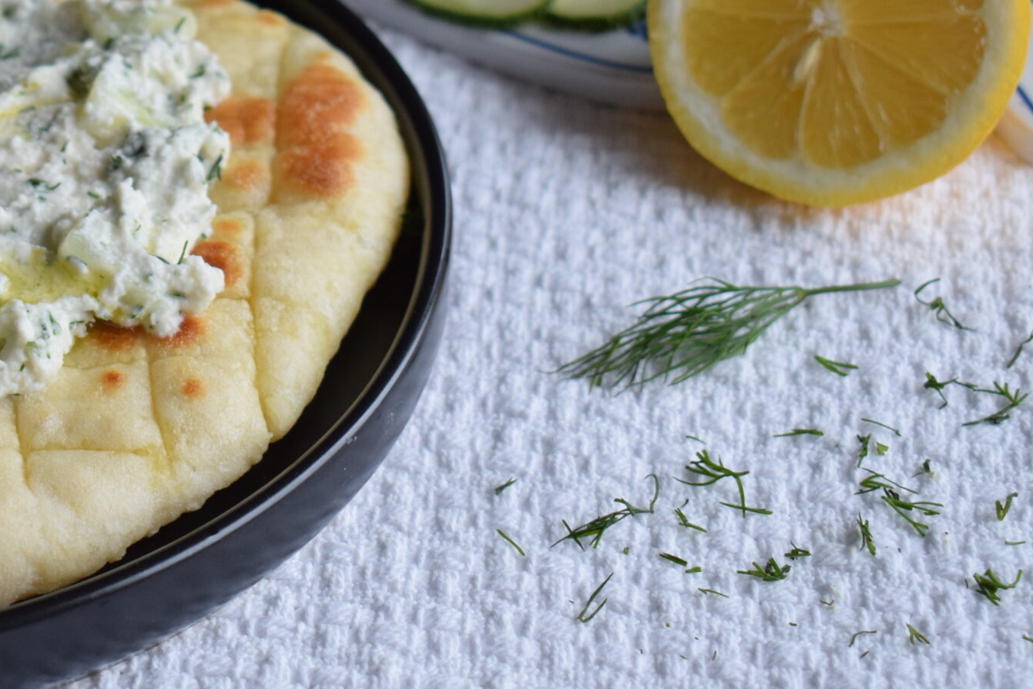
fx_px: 3099
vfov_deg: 12.6
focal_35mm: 108
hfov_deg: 18.6
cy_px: 114
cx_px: 88
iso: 640
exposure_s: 1/160
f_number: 5
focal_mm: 38
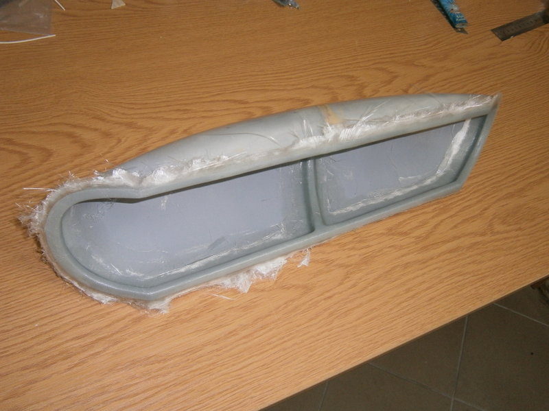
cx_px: 274
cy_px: 206
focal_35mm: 36
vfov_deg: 39.6
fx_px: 571
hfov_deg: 51.4
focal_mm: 6.4
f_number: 3.1
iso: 125
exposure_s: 1/40
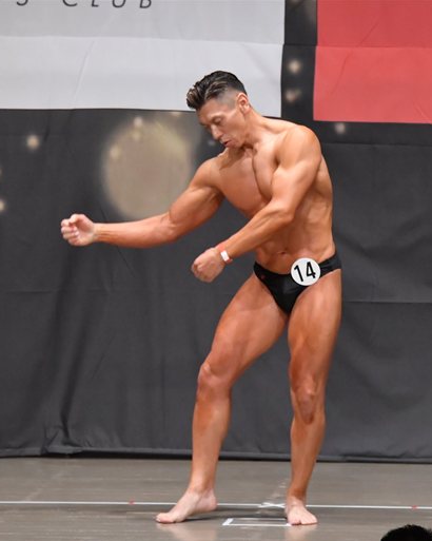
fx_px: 5101
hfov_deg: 4.8
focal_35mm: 319
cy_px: 271
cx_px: 265
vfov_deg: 6.1
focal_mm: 150
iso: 6400
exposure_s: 1/400
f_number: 5.6
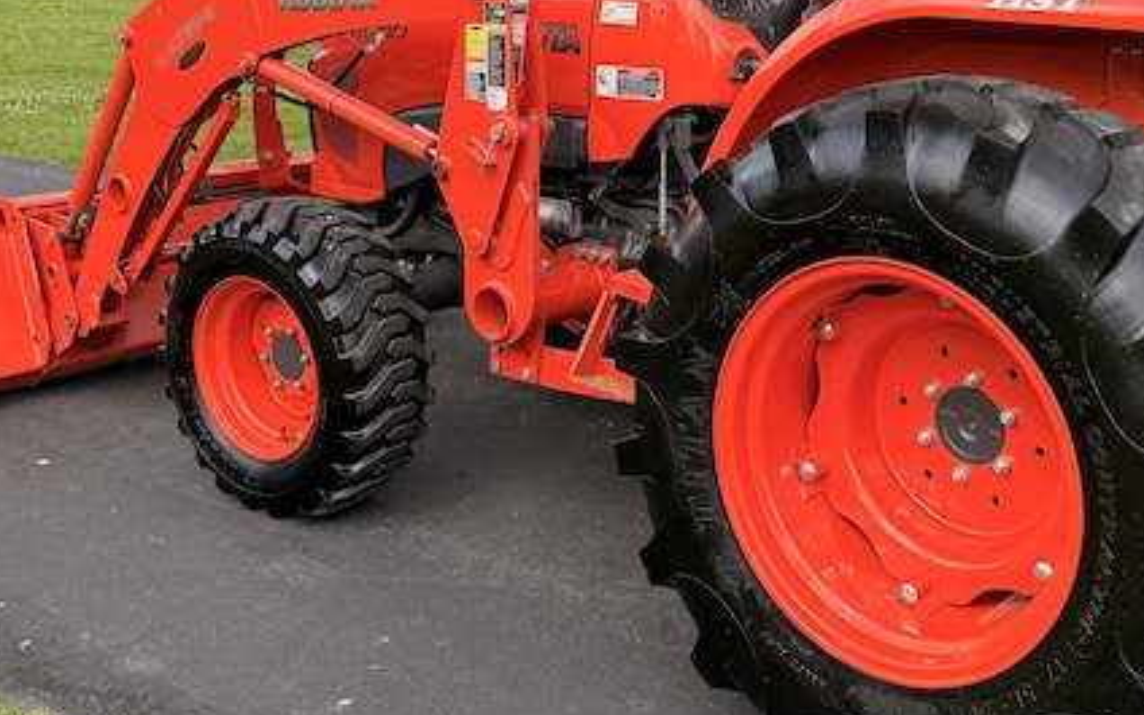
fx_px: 1497
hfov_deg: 41.5
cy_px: 92
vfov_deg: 26.1
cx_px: 712
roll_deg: -4.0
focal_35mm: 48
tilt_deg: -2.9
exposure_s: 1/878
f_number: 1.78
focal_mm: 6.76
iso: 100
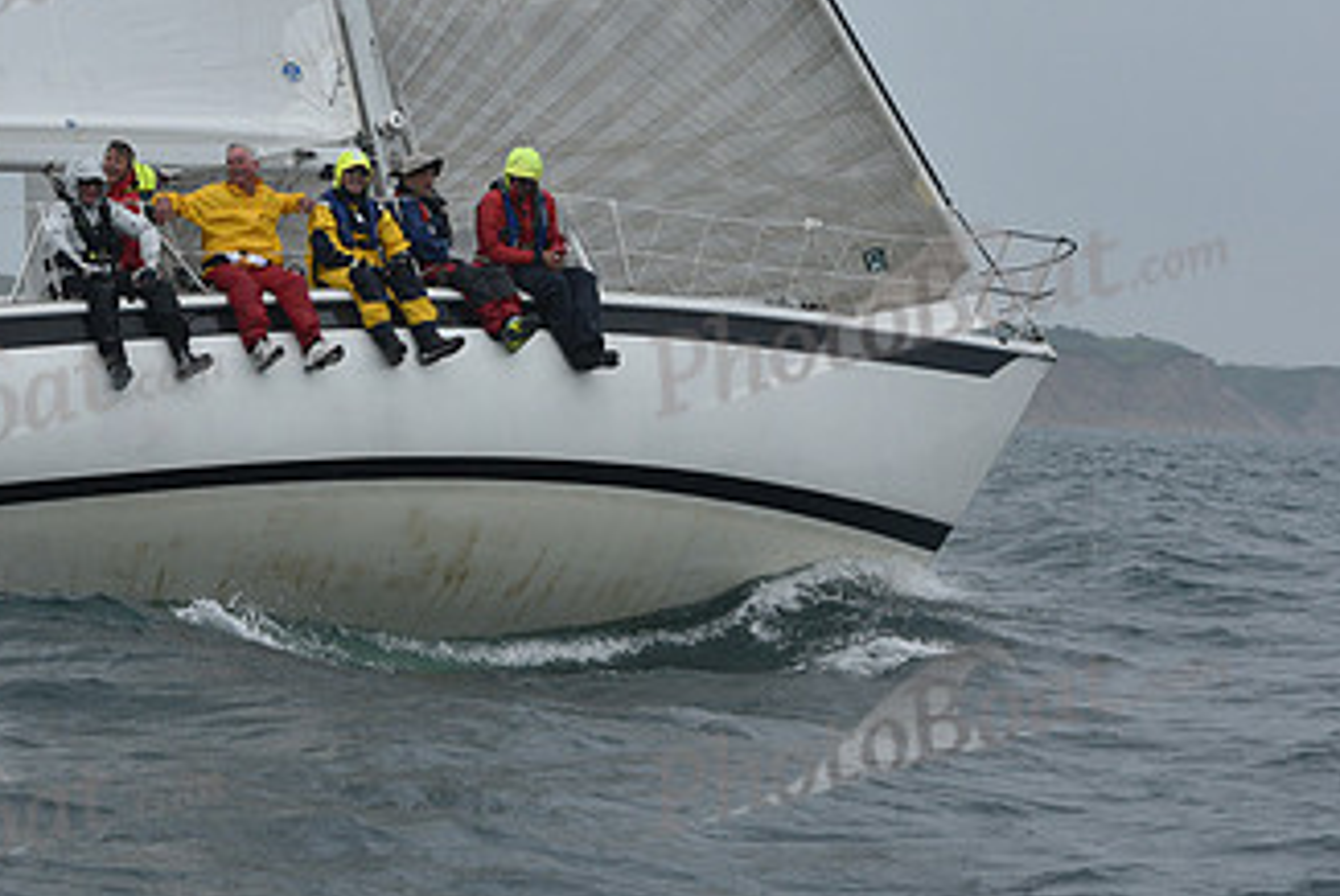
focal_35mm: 151
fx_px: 5625
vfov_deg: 9.1
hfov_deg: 13.6
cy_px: 154
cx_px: 440
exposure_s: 1/1000
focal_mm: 85
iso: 320
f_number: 8
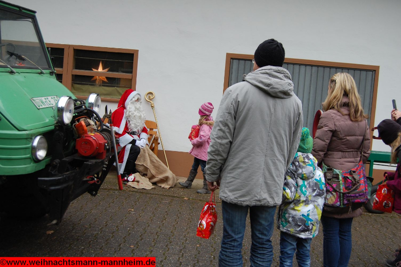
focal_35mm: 39
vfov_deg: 34.2
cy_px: 134
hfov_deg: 49.6
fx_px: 434
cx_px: 200
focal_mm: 26
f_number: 5
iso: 400
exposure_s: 1/100
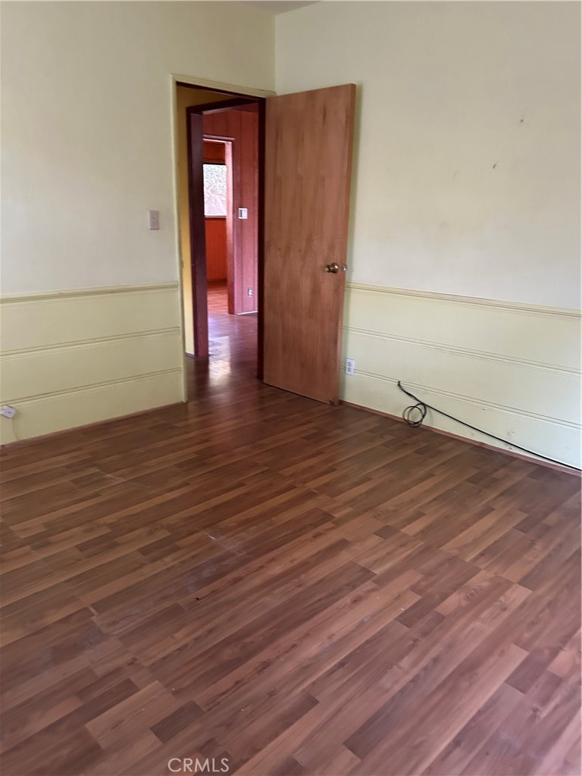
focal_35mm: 26
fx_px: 583
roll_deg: -1.7
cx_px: 291
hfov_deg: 53.1
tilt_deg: -18.2
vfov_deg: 67.3
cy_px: 388
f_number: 1.5
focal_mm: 5.7
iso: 500
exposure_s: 1/46
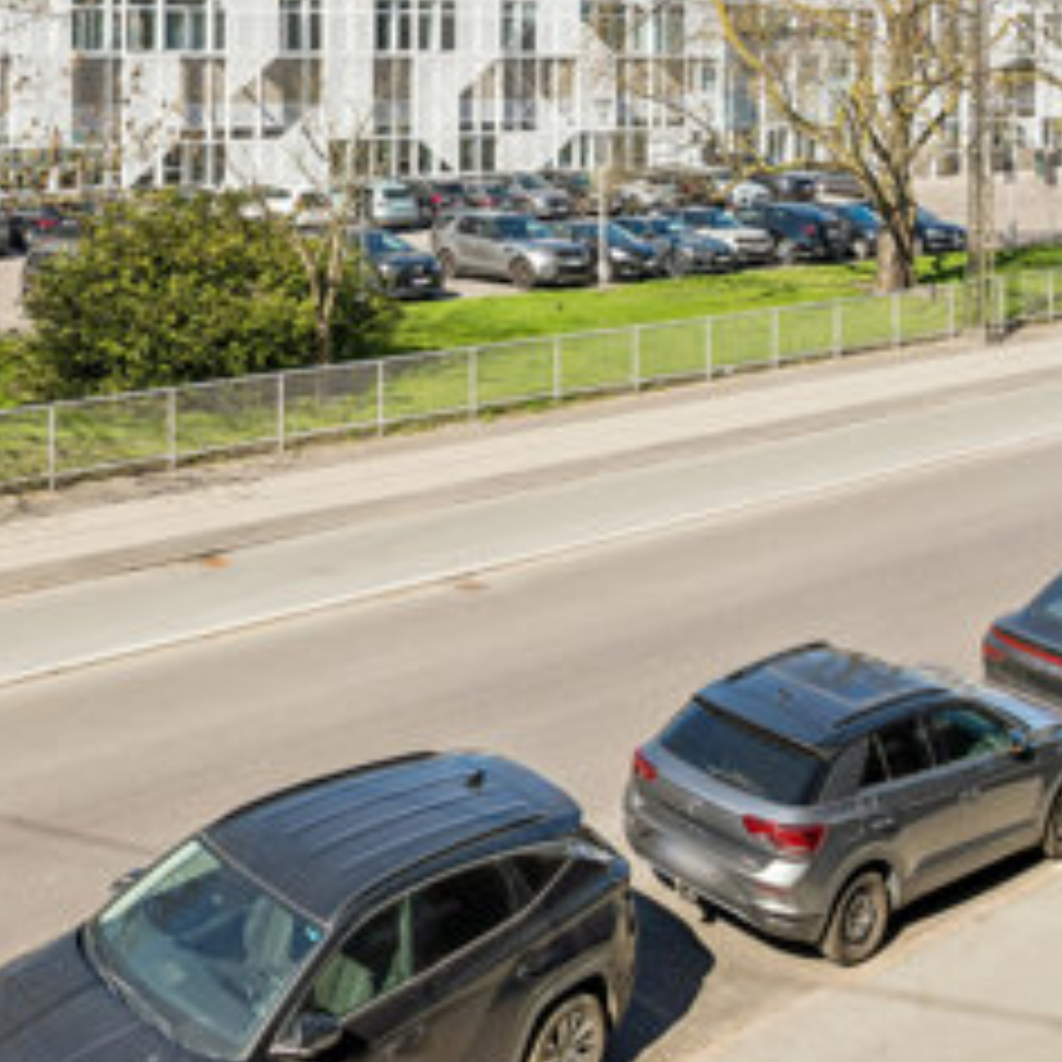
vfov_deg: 32.1
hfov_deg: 34.2
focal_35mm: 49
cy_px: 16
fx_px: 1701
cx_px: 310
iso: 160
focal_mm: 17
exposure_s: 1/250
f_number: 9
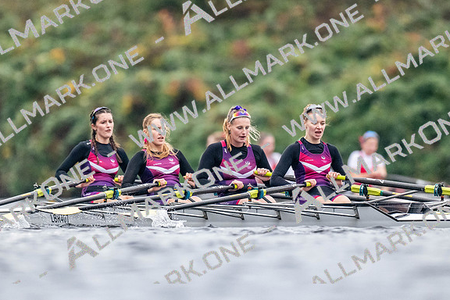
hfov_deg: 2.3
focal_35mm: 906
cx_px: 225
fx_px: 11324
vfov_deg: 1.5
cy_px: 150
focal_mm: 600
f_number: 4
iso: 3600
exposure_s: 1/2500
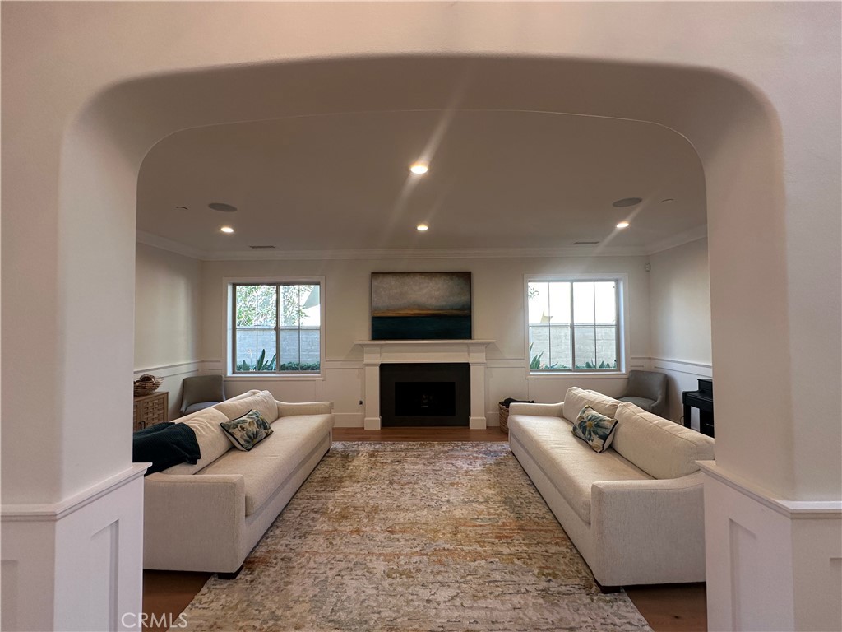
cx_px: 421
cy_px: 316
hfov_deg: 102.1
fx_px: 341
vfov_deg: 85.7
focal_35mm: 14
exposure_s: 1/120
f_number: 2.2
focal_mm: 2.22
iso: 160
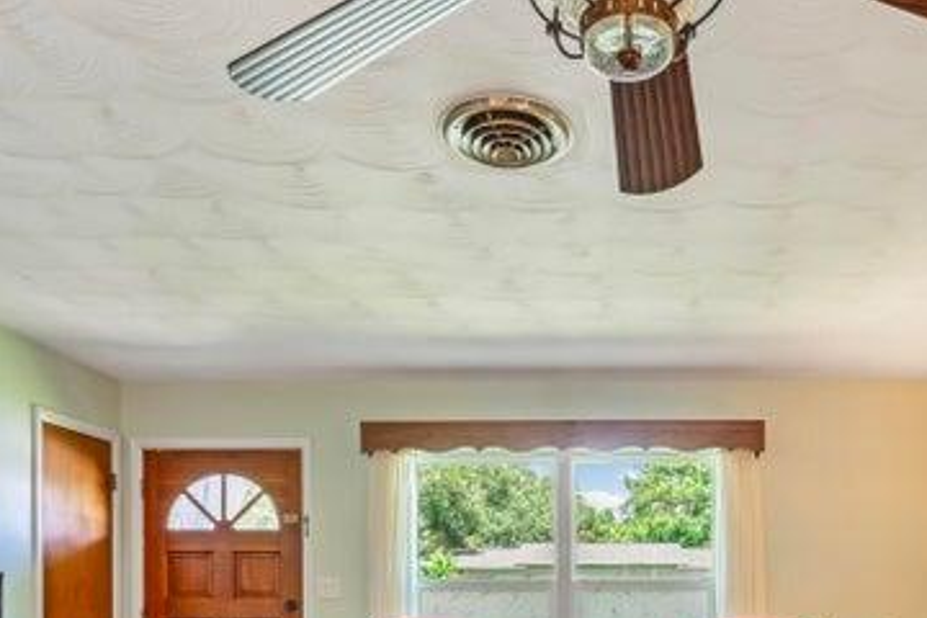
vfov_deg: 36.1
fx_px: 850
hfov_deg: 56.4
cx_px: 592
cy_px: 613
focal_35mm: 33
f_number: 9
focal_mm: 11
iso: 250
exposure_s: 1/60
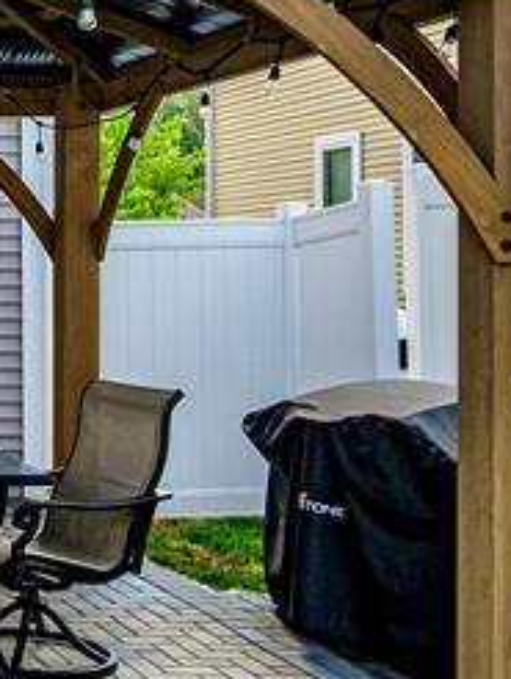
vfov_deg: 27.6
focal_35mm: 70
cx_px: -423
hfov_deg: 17.1
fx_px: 1375
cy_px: 251
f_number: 8
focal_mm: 17.5
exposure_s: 1/500
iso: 400
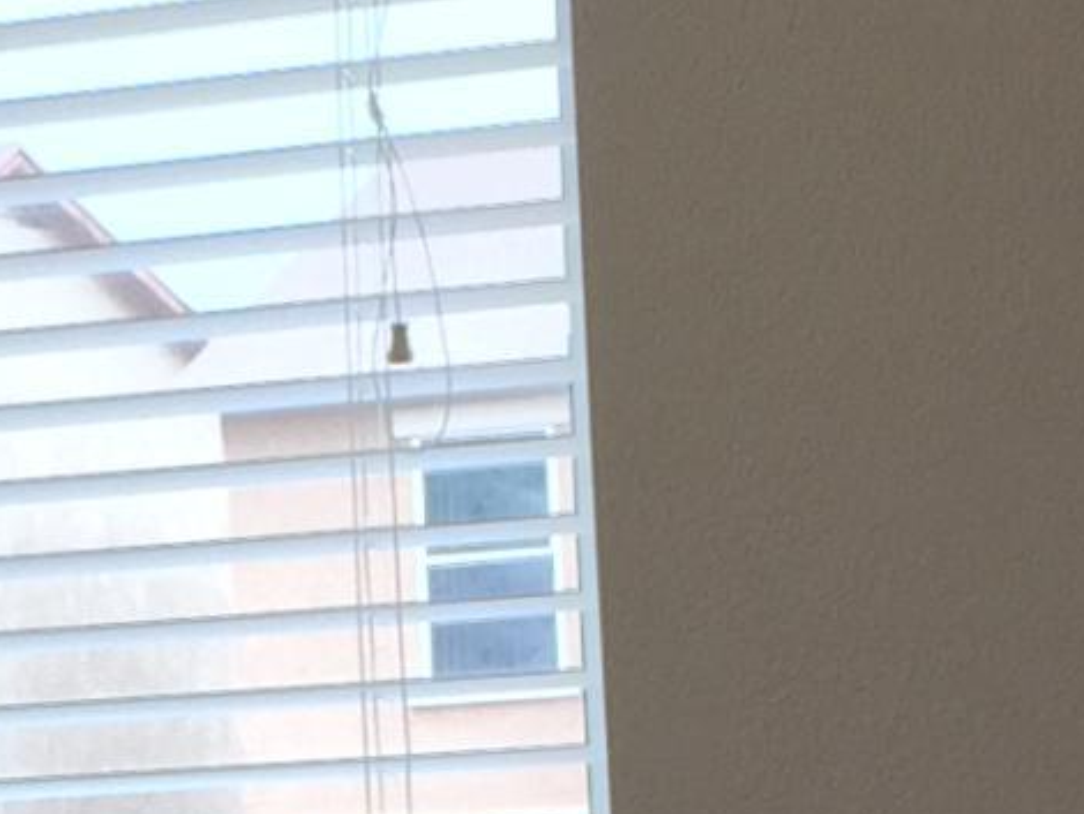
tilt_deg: -10.9
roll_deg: +4.2
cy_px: 1670
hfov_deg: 10.5
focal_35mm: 185
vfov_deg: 7.7
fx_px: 5796
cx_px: -205
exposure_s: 1/40
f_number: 2.2
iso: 32
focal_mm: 4.15
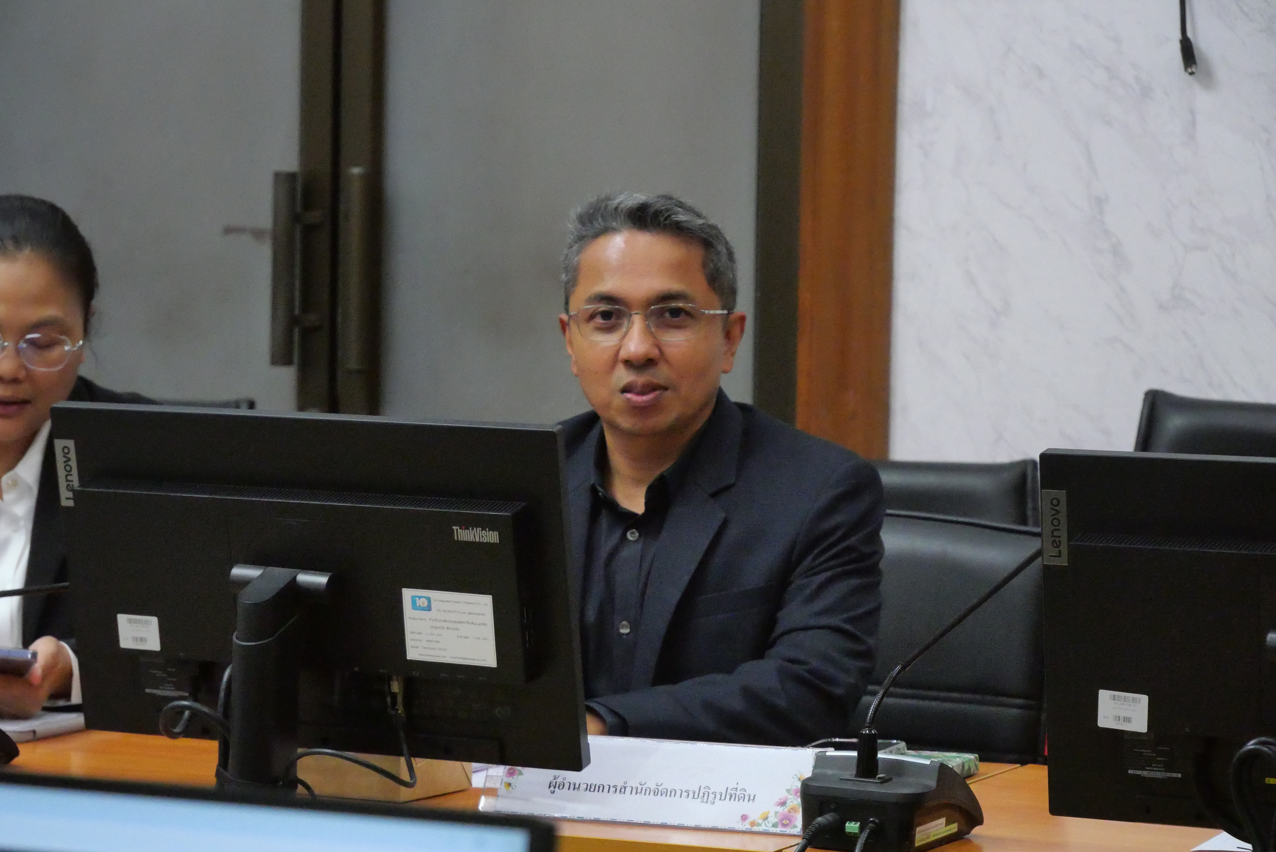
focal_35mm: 124
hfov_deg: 16.5
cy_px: 426
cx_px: 638
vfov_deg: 11.1
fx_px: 4398
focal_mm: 60
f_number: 5.6
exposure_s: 1/125
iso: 6400
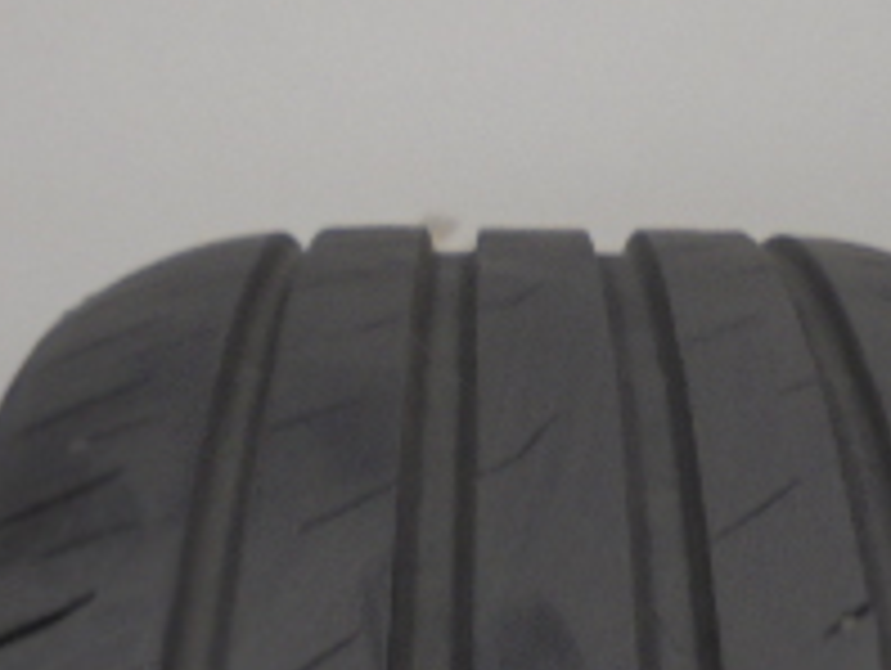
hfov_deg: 23.2
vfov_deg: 17.6
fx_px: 2165
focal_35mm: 84
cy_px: 252
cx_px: 558
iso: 100
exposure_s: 1/30
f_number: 3.5
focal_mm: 4.6
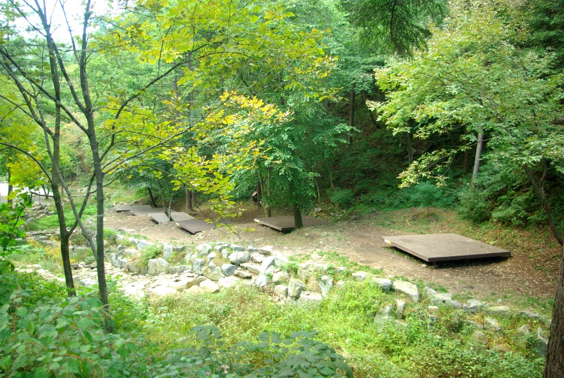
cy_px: 189
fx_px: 494
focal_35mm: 32
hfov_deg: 59.4
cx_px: 282
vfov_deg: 41.8
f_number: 4
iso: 400
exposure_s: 1/30
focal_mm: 21
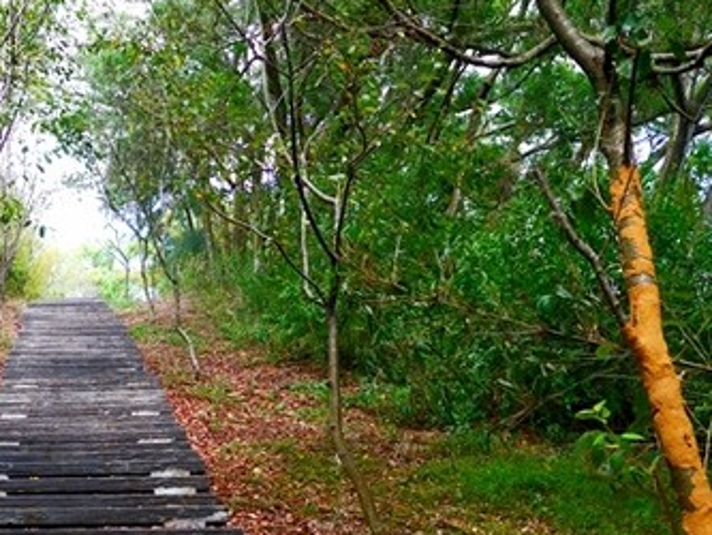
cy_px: 312
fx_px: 1111
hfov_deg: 33.7
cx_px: 74
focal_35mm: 54
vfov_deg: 27.0
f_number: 2.8
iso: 160
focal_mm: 15
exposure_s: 1/250
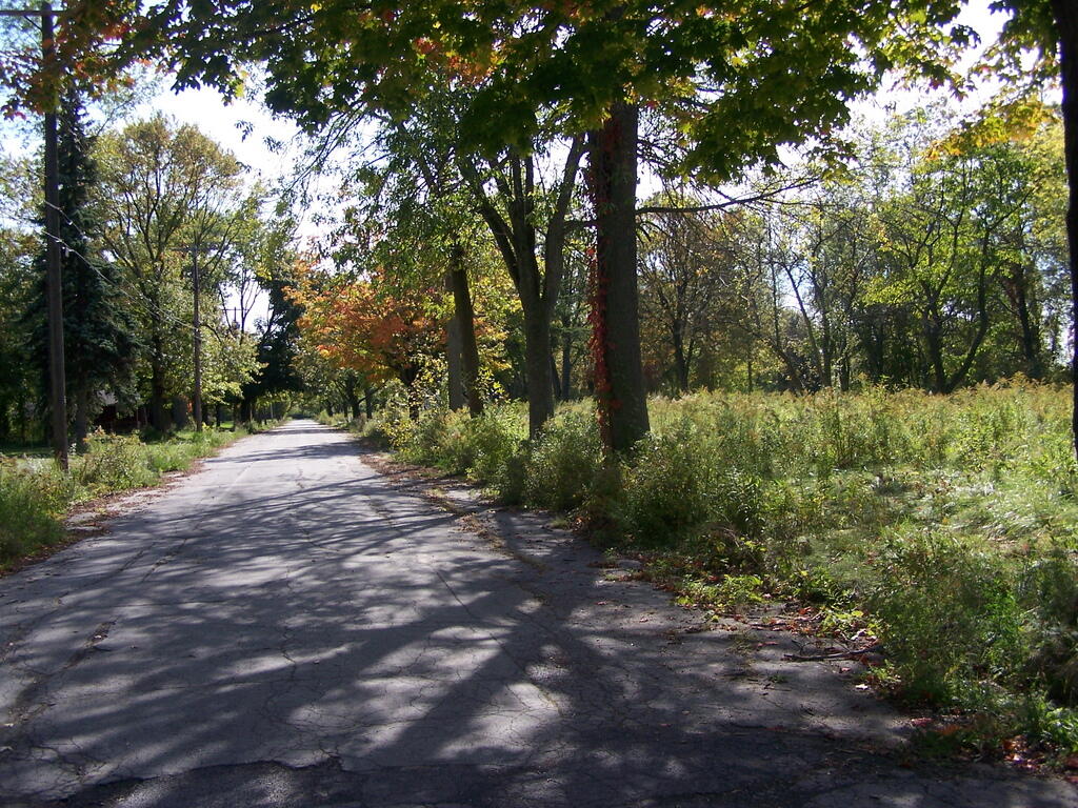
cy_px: 404
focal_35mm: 40
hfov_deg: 46.8
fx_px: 1246
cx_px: 539
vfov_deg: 36.0
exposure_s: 1/800
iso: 100
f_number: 2.8
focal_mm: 6.7
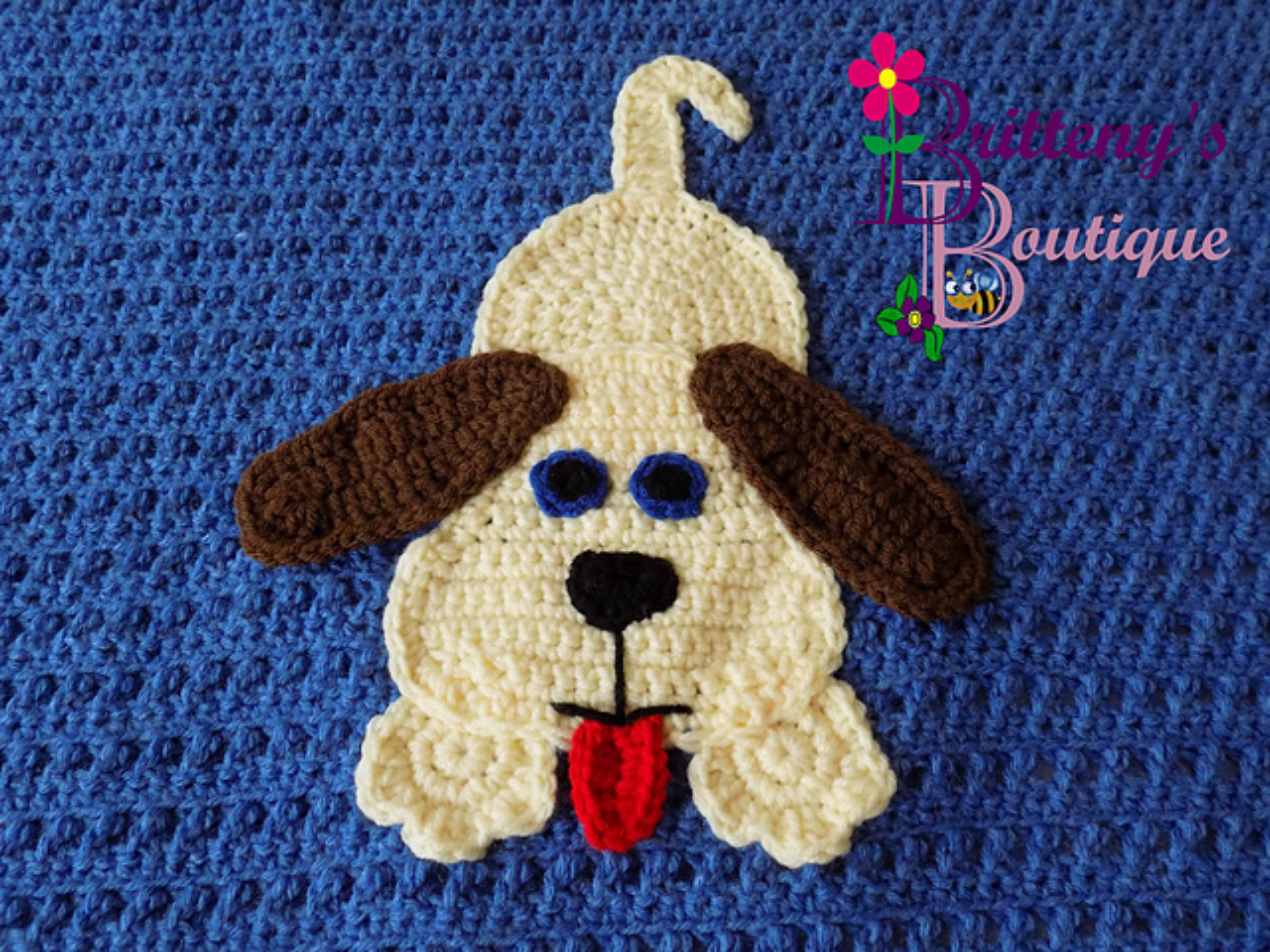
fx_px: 1101
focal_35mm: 30
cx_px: 635
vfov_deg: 46.8
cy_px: 476
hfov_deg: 60.0
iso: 180
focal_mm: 5.3
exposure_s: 1/30
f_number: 3.3
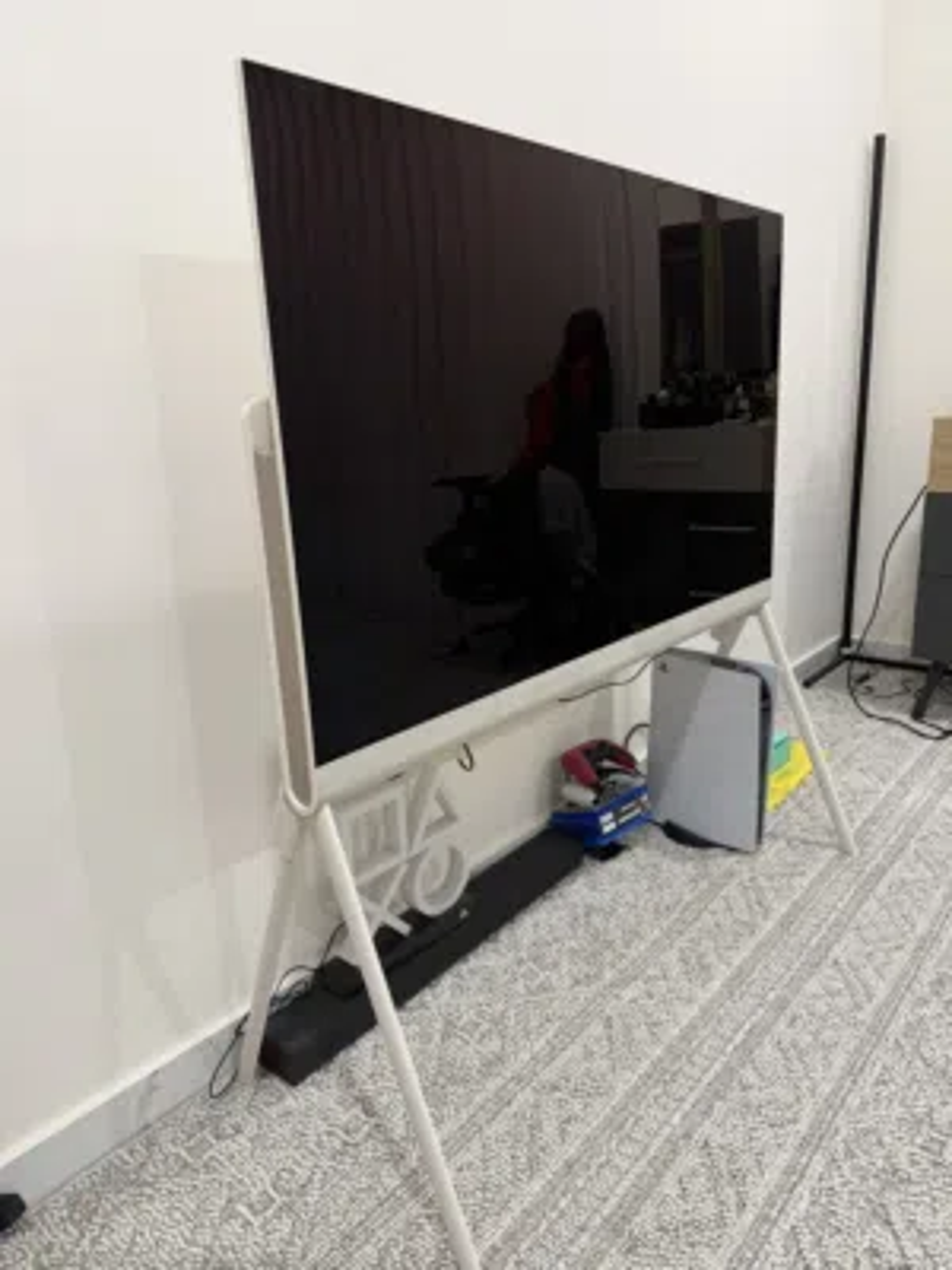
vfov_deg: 71.6
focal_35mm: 24
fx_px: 880
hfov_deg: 56.8
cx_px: 476
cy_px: 635
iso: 160
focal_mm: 6.76
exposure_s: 1/50
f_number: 1.78
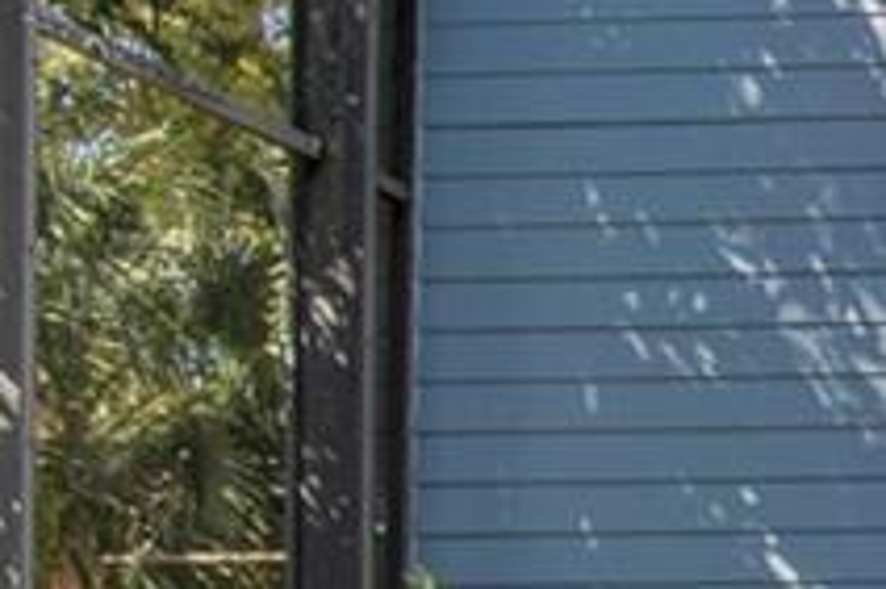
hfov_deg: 12.5
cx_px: 2236
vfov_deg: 10.5
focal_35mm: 121
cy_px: 1149
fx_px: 2976
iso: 100
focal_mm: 16
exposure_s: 1/160
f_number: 6.3
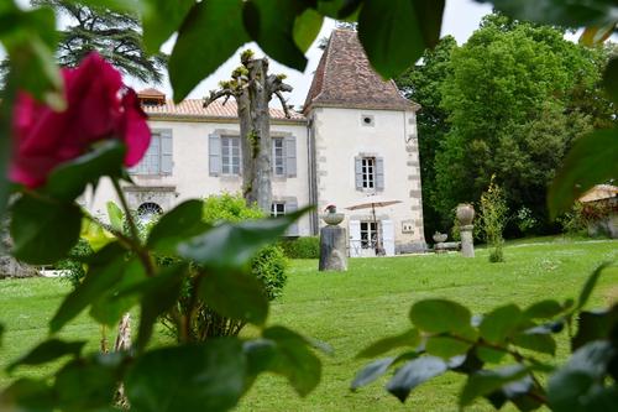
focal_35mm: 36
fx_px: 618
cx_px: 309
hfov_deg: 53.1
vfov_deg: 36.8
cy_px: 206
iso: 100
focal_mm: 24
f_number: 7.1
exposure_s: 1/200
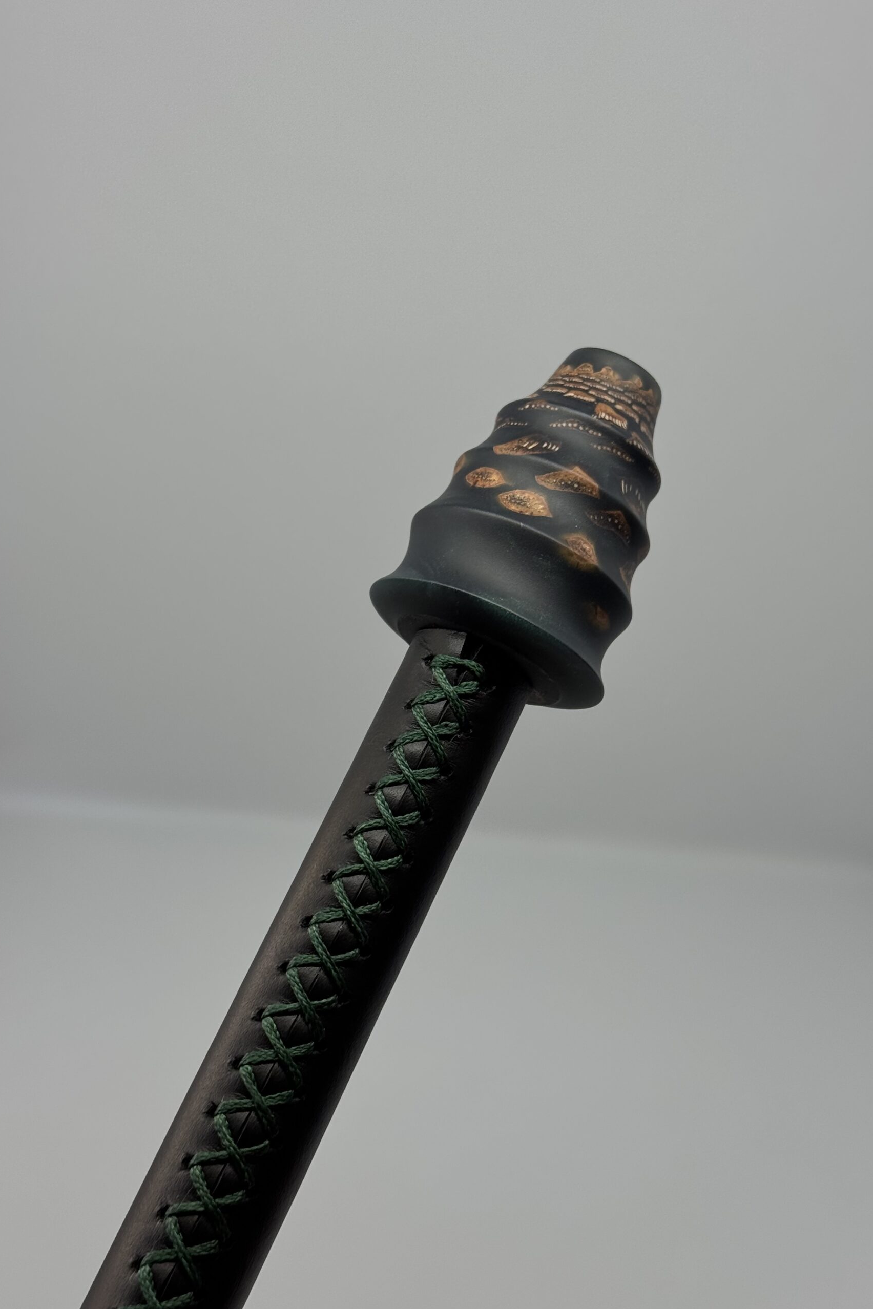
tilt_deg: -22.3
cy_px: 654
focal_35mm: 50
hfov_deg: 27.0
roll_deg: -5.0
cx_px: 476
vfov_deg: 39.6
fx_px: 1819
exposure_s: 1/328
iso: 64
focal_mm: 6.76
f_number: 1.78
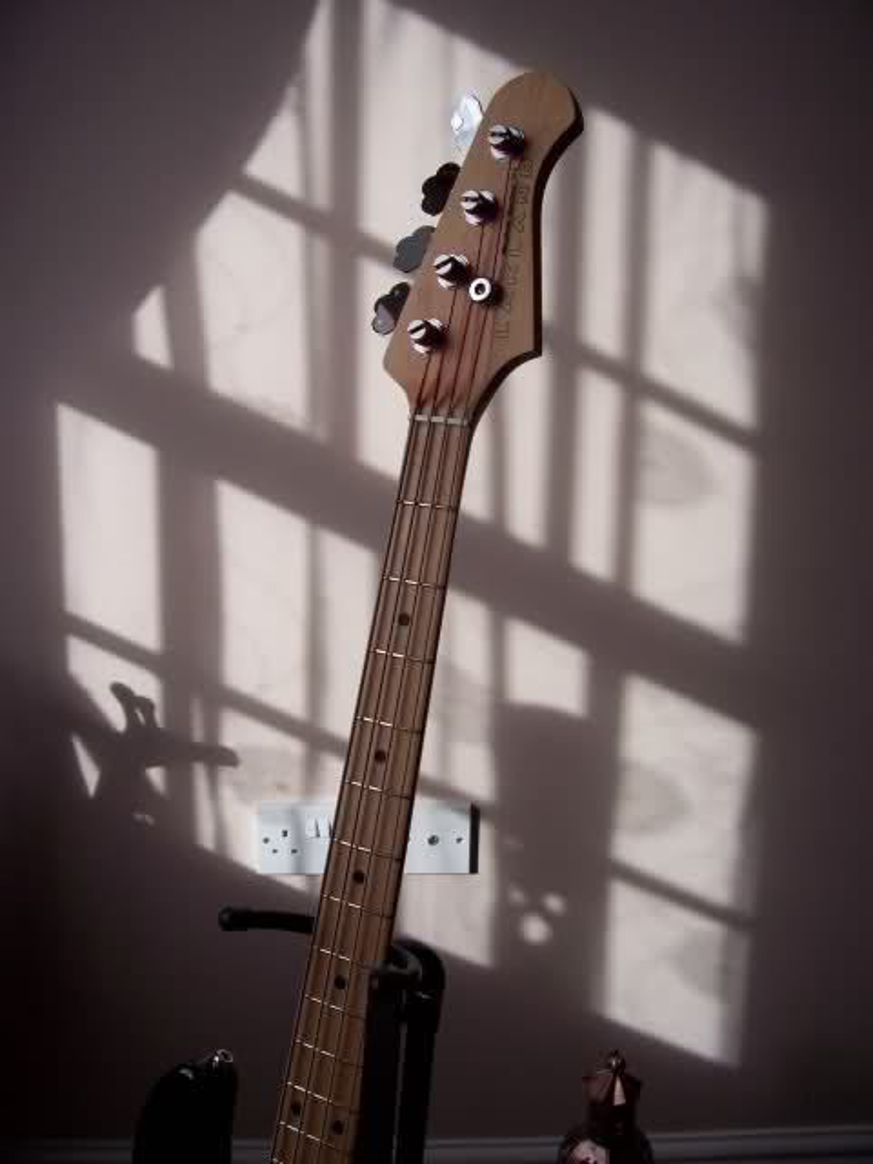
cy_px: 582
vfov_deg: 54.0
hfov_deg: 41.8
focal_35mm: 34
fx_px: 1143
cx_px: 436
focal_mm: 5.6
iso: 80
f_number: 2.7
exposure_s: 1/400
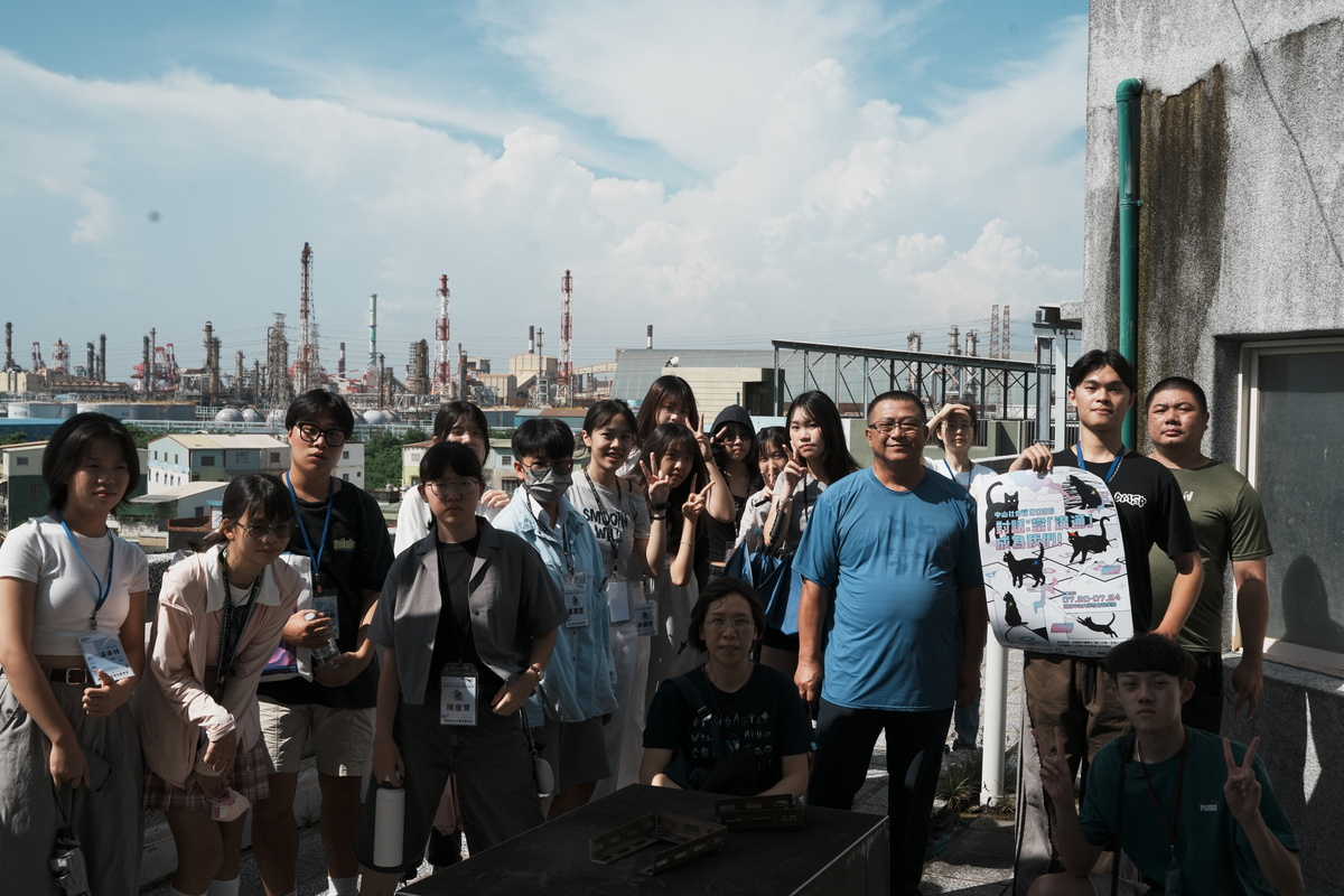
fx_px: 1456
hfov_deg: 49.6
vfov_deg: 34.2
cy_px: 448
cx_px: 672
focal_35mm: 39
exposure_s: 1/800
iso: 200
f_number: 10
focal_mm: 39
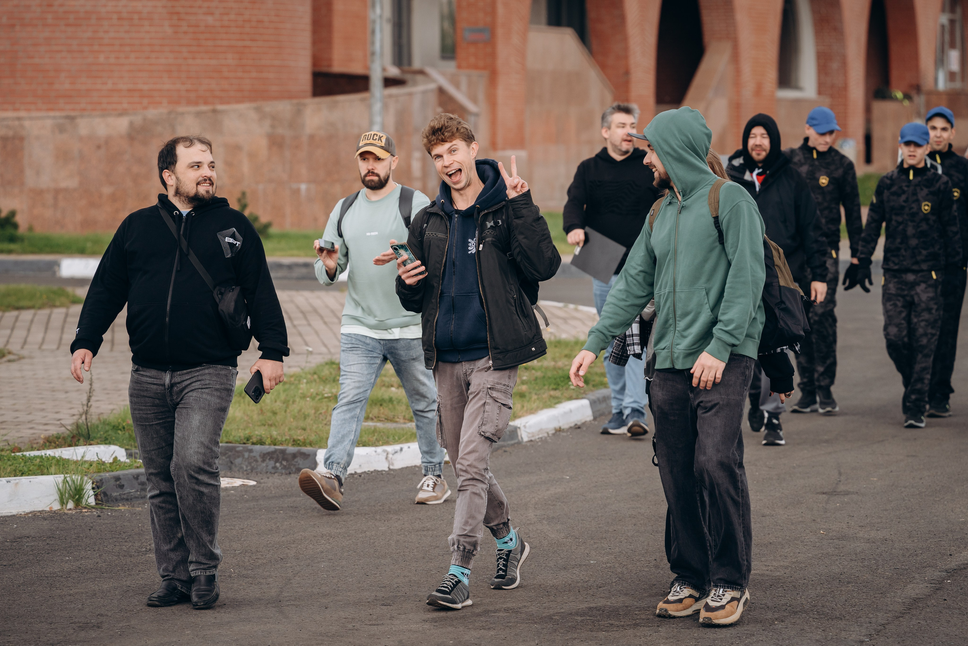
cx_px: 513
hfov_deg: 11.7
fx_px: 4735
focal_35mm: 176
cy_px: 323
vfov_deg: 7.8
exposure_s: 1/640
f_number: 5
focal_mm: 166
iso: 400
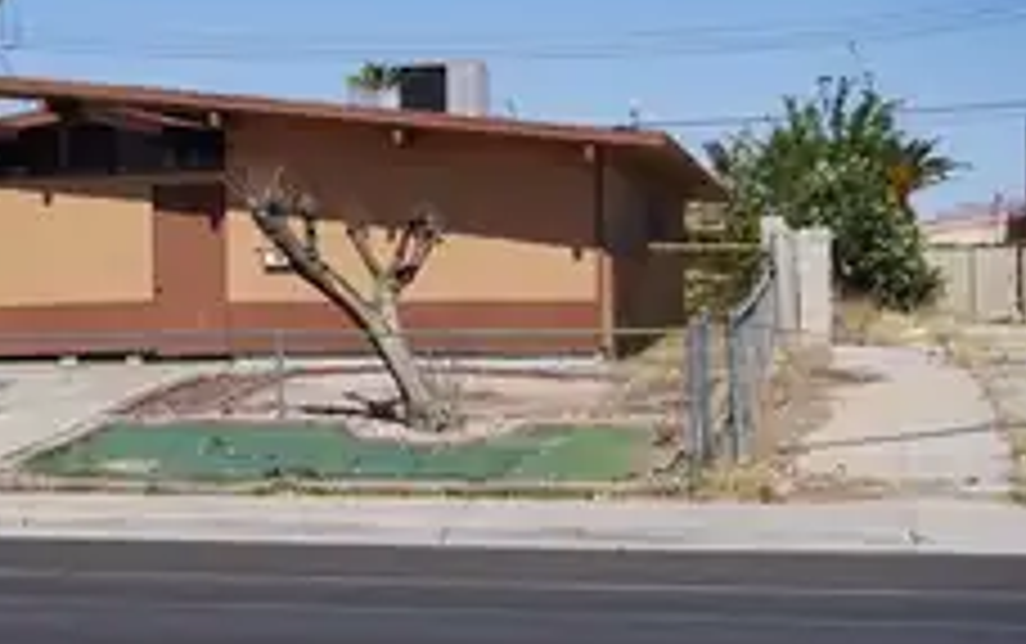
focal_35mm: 75
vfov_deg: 17.4
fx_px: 2099
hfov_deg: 26.9
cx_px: 198
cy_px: 372
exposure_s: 1/1000
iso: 100
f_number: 5.6
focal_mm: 28
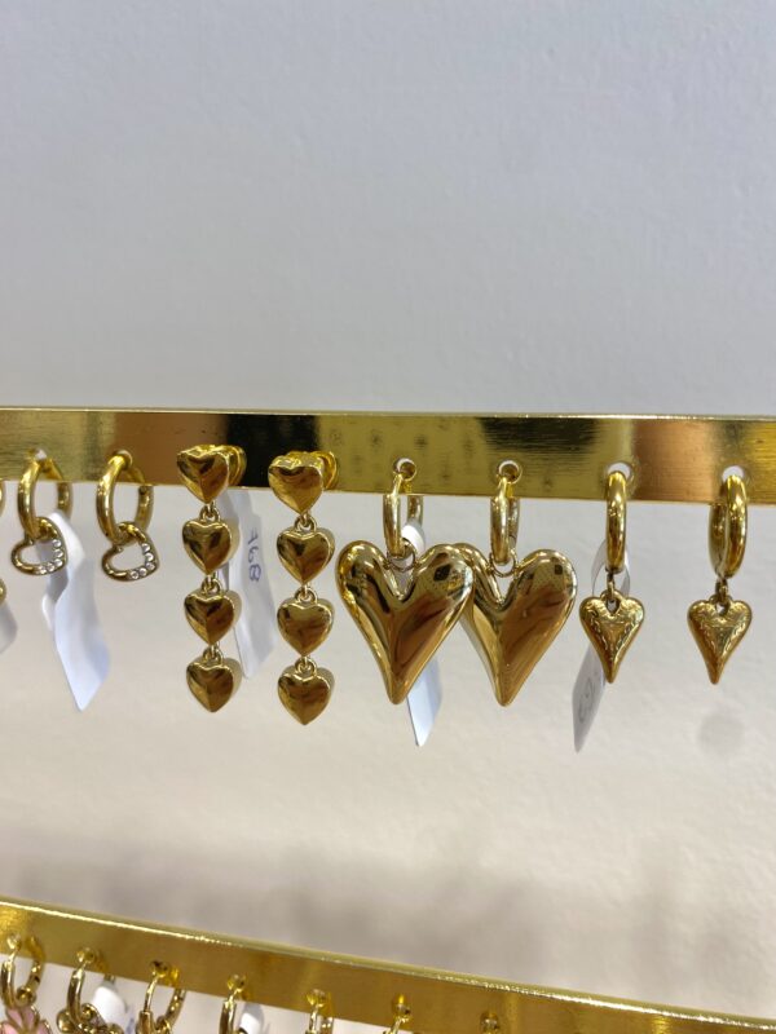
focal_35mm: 25
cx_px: 388
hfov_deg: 54.9
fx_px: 747
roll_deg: +0.2
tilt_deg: -9.7
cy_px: 517
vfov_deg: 69.4
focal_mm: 4.25
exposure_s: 1/100
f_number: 1.8
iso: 50
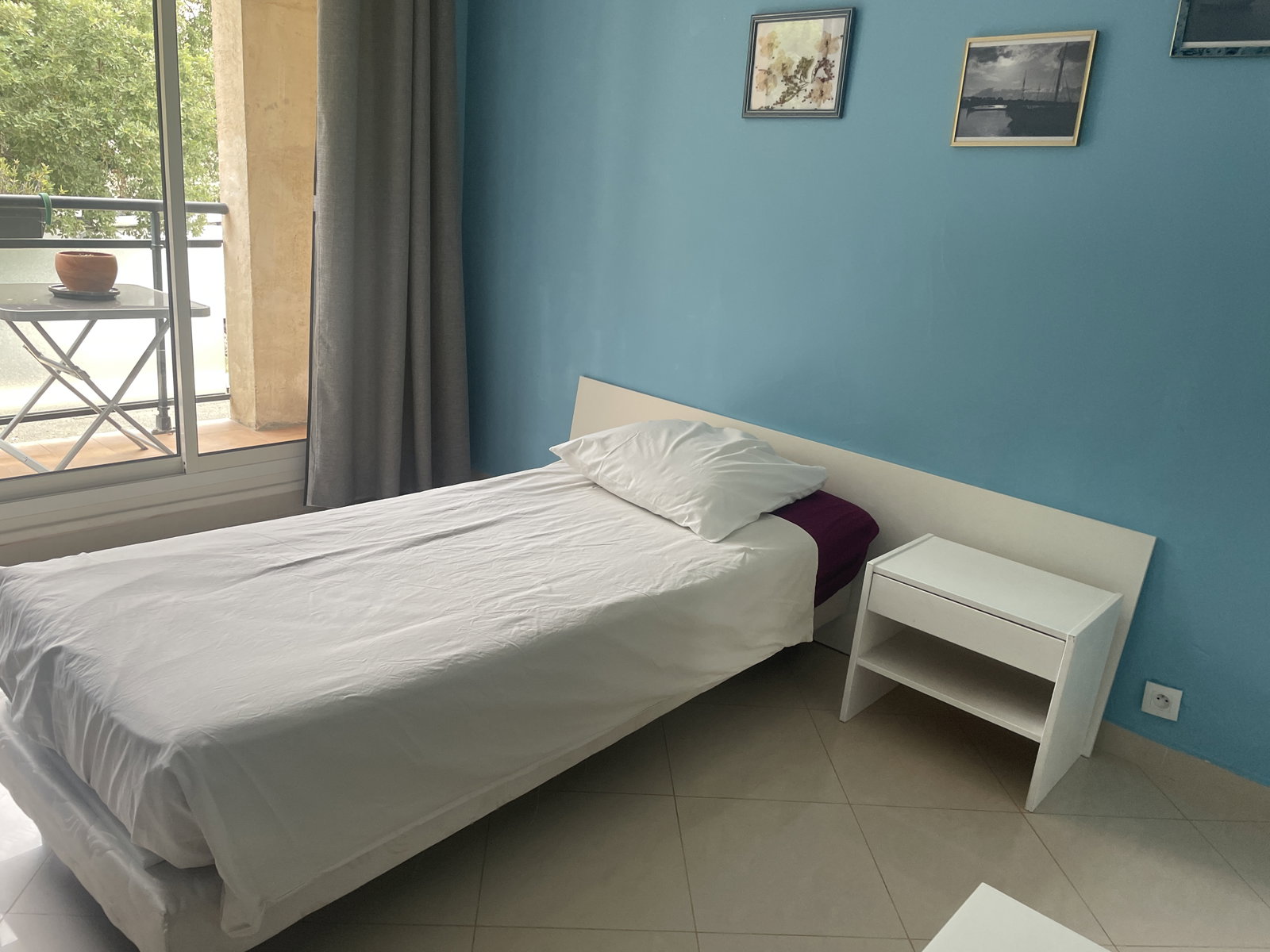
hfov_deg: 67.3
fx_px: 954
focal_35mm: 26
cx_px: 635
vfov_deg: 53.1
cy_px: 476
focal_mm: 4.2
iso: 125
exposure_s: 1/102
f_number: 1.6
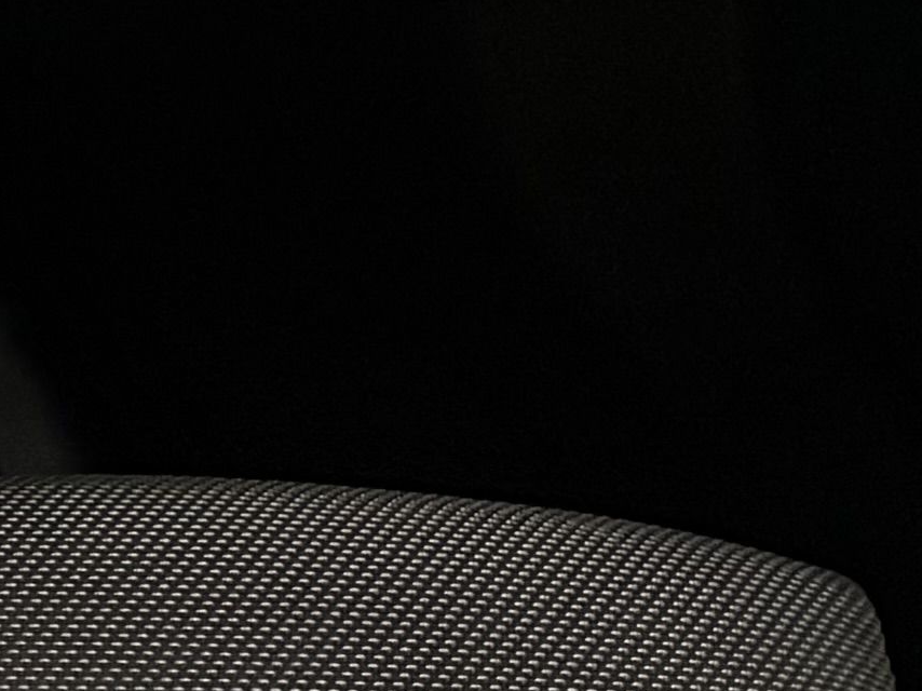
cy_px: 262
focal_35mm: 174
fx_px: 4633
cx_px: -1652
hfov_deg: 9.4
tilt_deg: -43.2
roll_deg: -0.5
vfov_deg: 8.5
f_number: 1.6
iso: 250
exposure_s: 1/50
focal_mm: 5.96
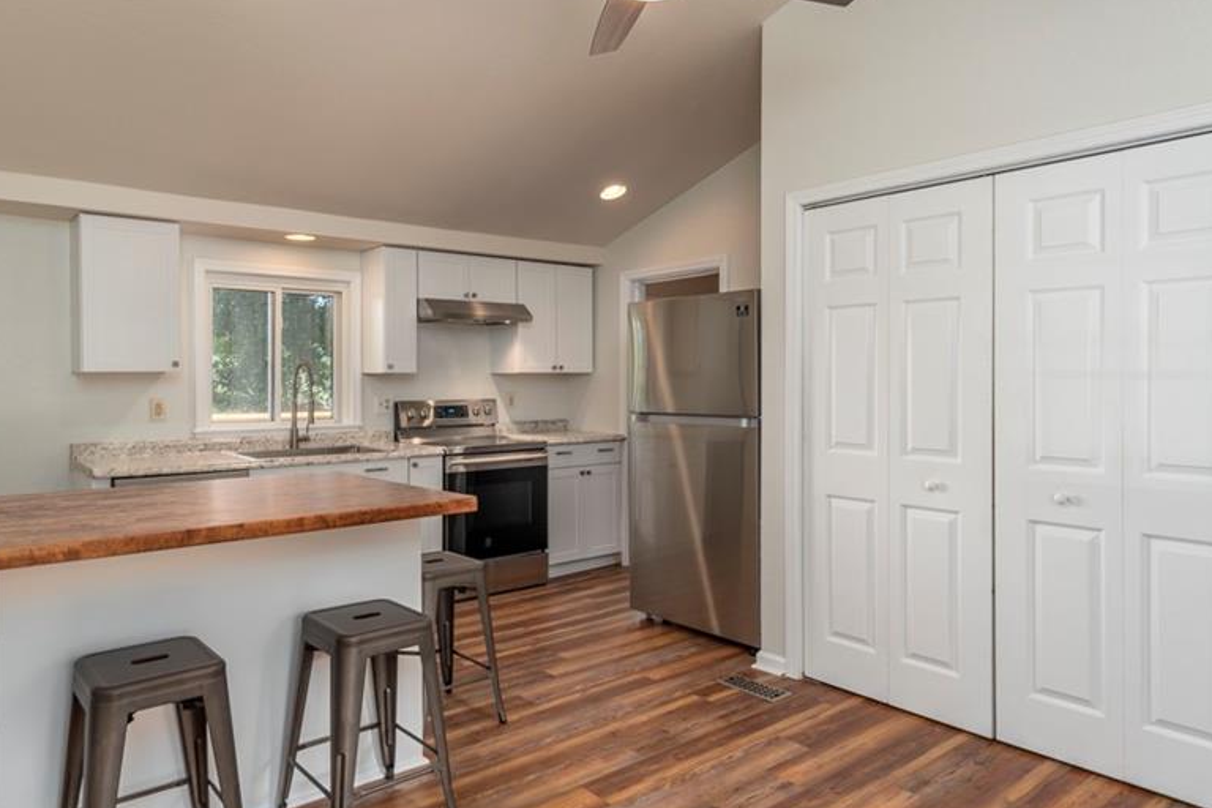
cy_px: 376
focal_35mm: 24
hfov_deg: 73.3
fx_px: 808
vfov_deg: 53.1
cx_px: 511
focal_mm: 18
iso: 400
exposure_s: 1/80
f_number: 8
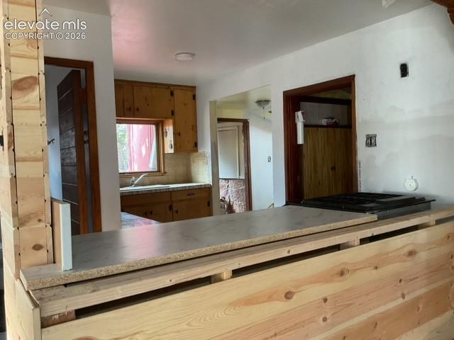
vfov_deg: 48.2
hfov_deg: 61.7
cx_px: 227
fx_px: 380
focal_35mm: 29
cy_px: 170
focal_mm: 3
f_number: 1.8
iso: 200
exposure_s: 1/60
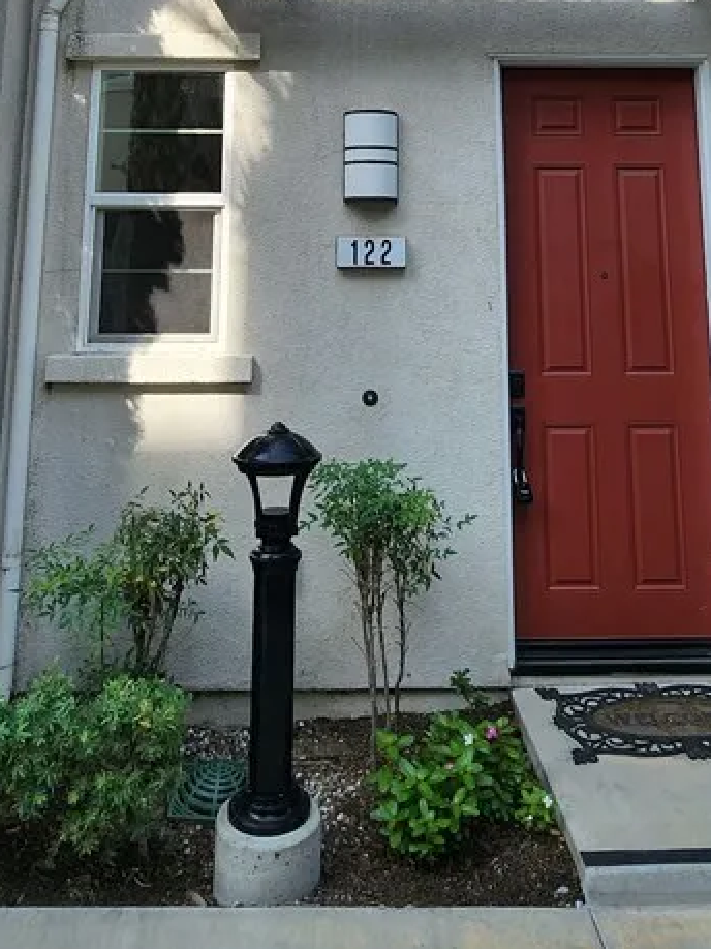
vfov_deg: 54.8
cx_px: 376
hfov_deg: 48.2
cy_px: 120
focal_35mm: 29
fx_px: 795
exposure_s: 1/781
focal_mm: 2.2
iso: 50
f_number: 2.2
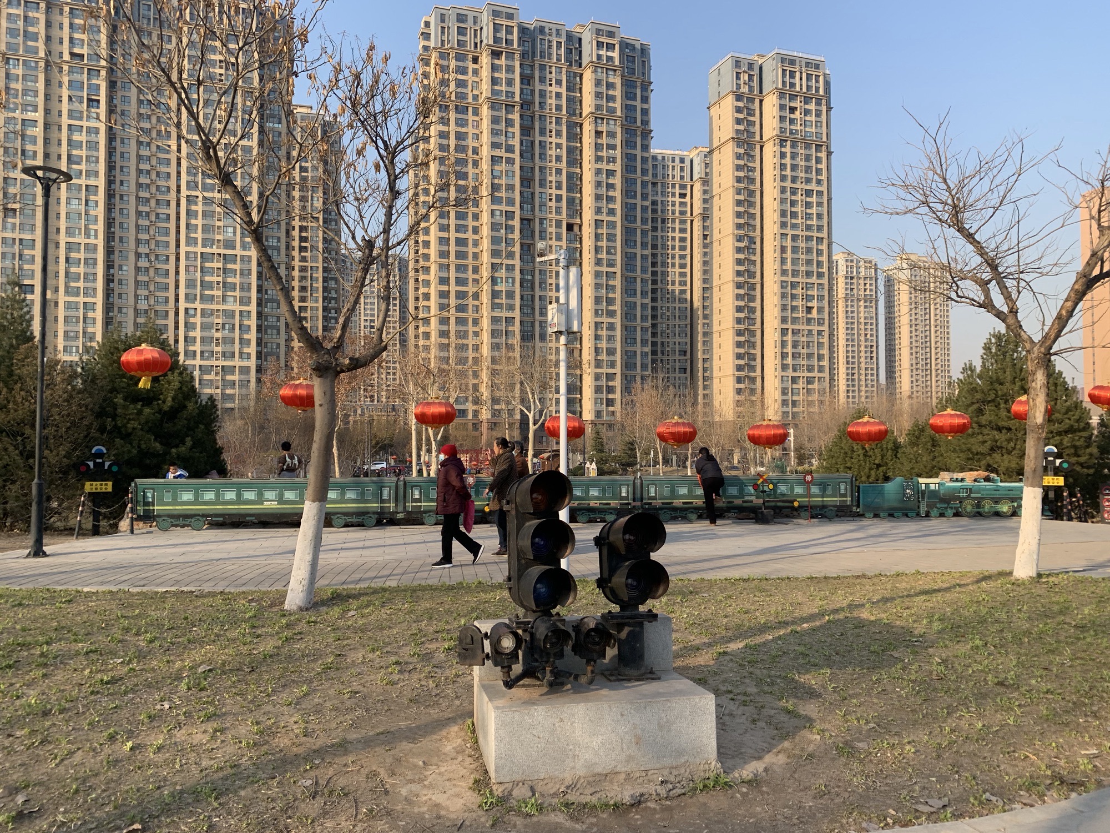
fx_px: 834
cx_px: 555
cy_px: 416
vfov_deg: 53.1
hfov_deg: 67.3
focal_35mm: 26
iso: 25
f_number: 1.8
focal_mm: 4.25
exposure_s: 1/1054
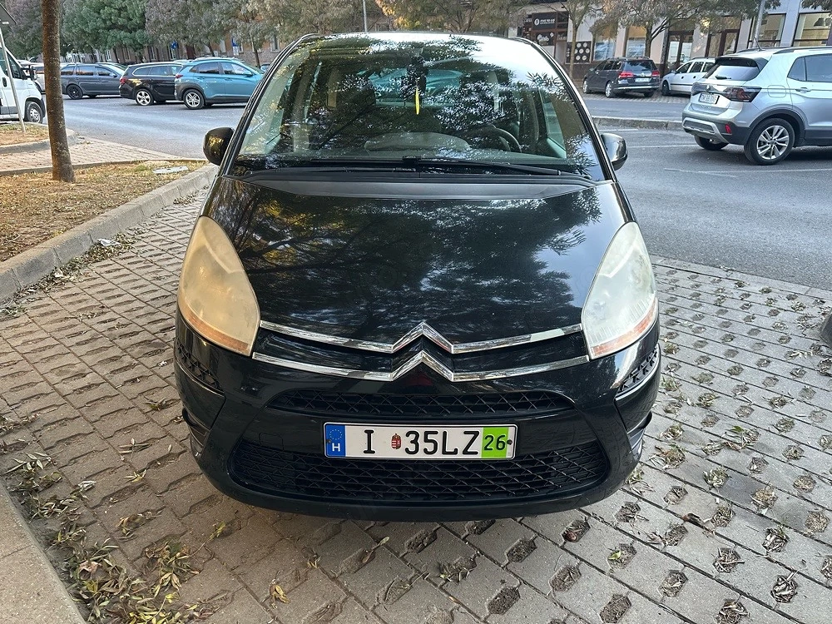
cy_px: 312
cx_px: 416
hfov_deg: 71.6
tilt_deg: -23.7
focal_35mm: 24
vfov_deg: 56.8
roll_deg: +0.6
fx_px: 577
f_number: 1.78
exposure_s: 1/121
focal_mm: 6.86
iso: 200
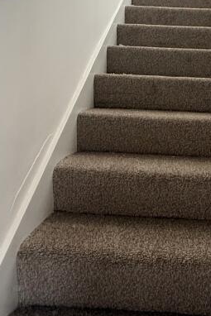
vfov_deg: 46.6
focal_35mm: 39
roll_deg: -2.8
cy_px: 59
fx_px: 343
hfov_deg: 32.9
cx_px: 179
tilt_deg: +3.5
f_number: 2.2
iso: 250
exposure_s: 1/99
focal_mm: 2.22
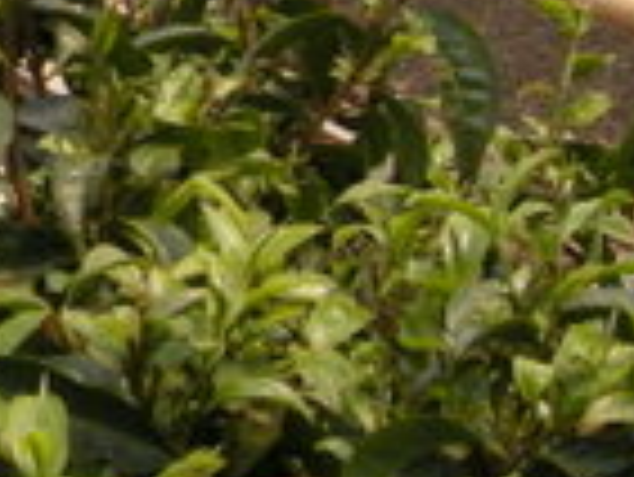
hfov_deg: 9.4
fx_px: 3648
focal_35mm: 199
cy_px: -198
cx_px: -535
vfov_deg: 7.4
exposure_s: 1/211
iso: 64
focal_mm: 7.5
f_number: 5.4
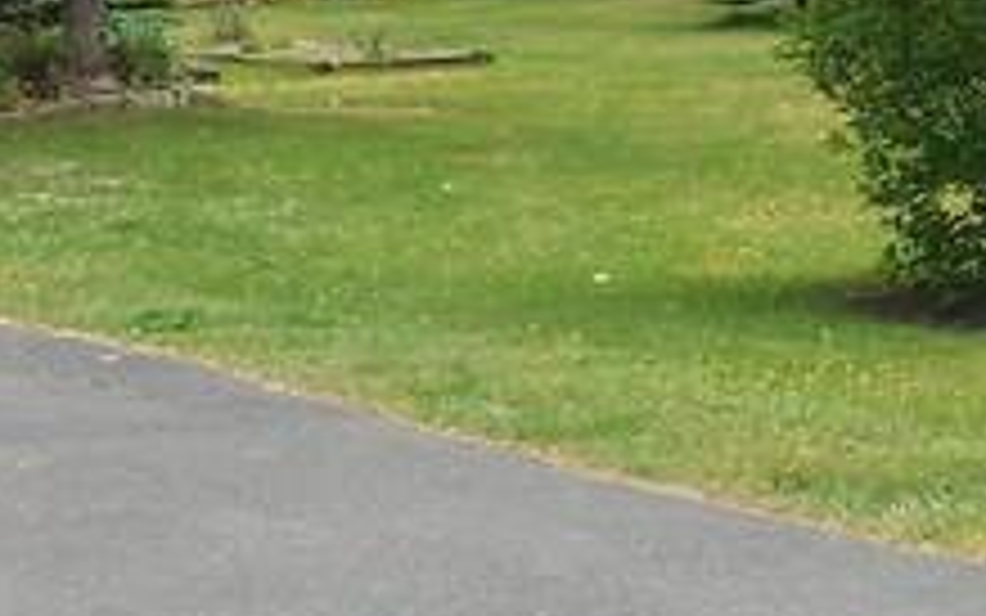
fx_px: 3333
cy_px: -108
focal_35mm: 124
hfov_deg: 15.8
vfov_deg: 10.4
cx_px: 1351
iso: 125
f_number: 3.7
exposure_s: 1/500
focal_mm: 4.5
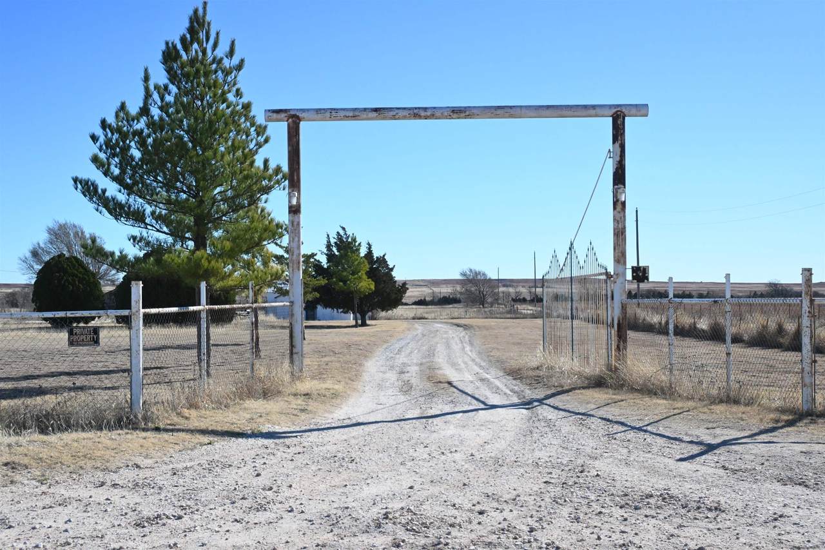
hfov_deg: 40.0
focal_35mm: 50
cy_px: 275
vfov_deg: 27.2
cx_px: 412
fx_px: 1134
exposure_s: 1/4000
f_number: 8
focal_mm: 33
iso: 1250
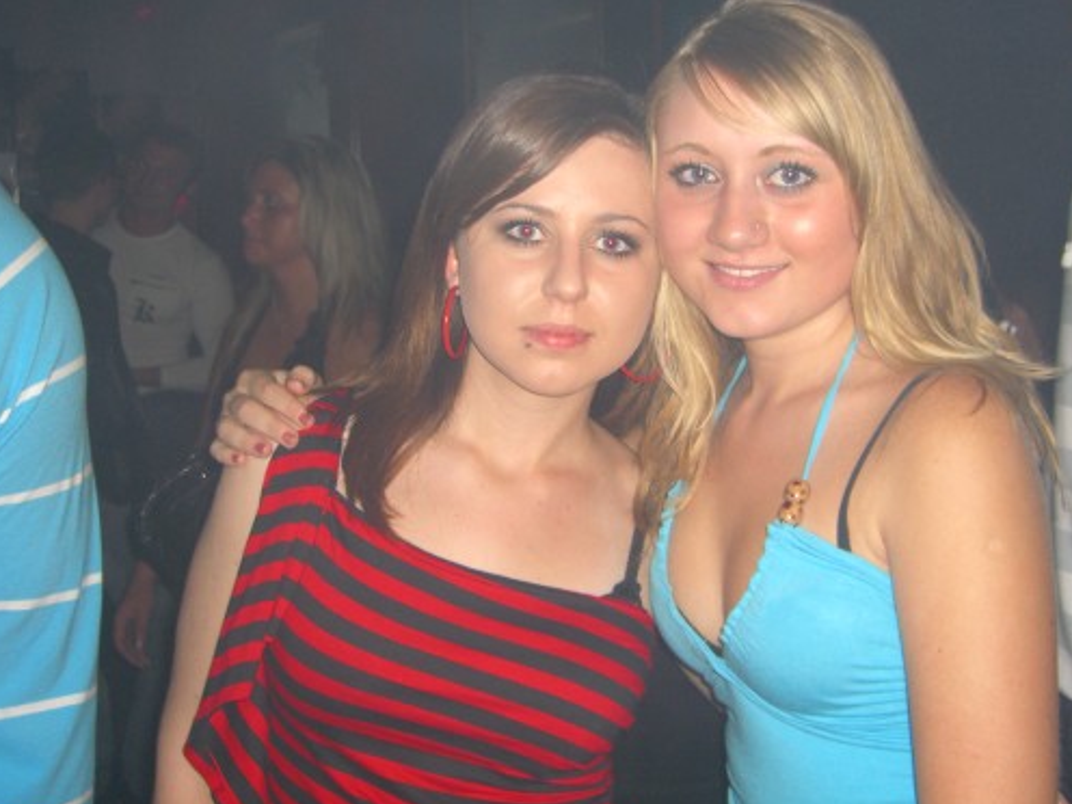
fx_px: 1425
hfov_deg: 41.2
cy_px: 344
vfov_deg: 31.5
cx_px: 601
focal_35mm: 46
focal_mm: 7.9
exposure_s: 1/60
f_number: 2.8
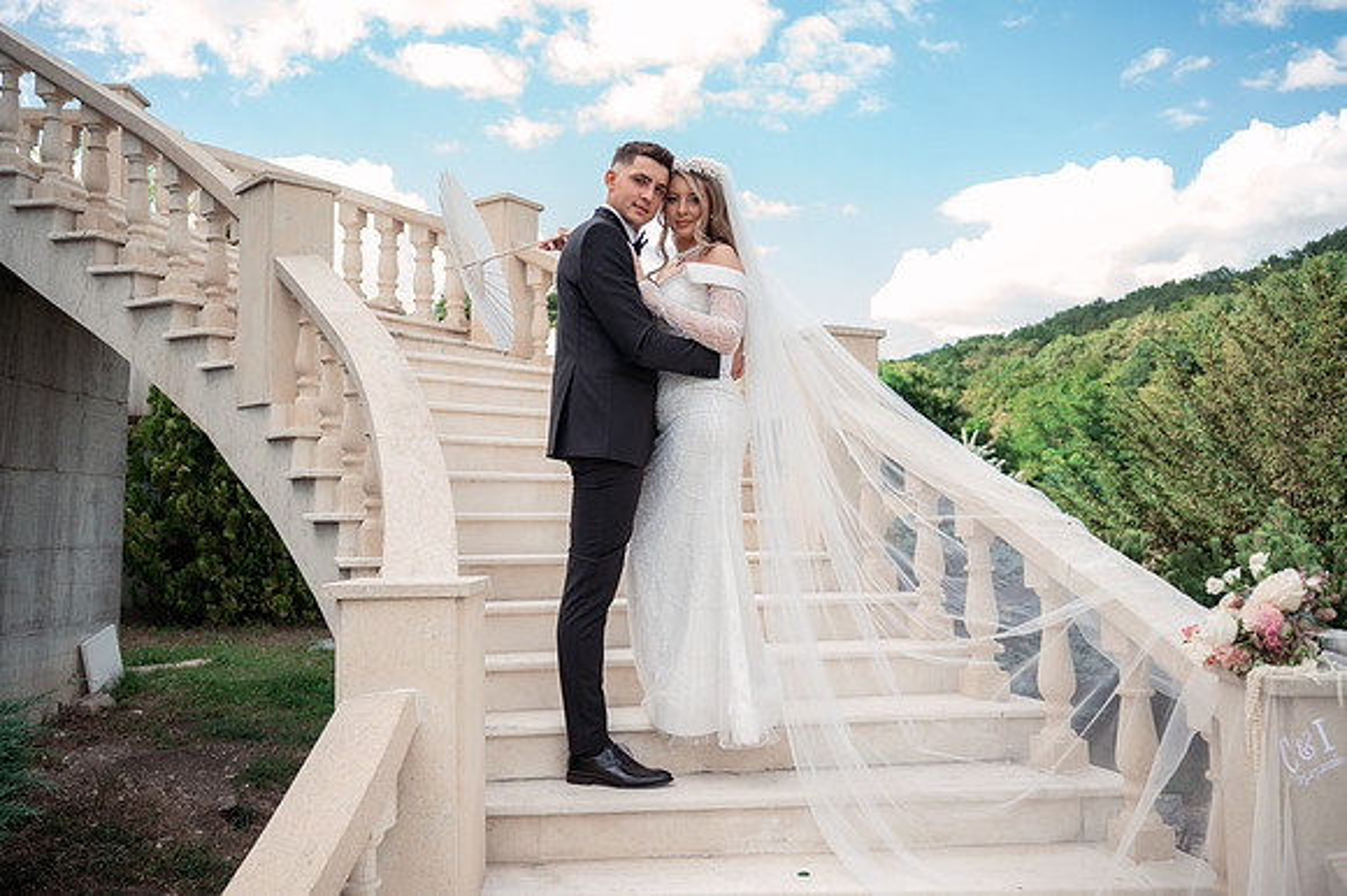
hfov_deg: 65.5
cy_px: 448
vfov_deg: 46.4
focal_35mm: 28
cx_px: 674
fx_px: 1047
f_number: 2.8
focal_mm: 28
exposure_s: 1/500
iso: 160
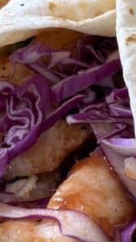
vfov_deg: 11.2
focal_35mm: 192
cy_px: 105
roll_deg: -5.7
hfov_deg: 6.3
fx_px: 1230
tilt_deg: -44.7
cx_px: 40
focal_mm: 5.96
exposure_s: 1/73
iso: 50
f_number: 1.6
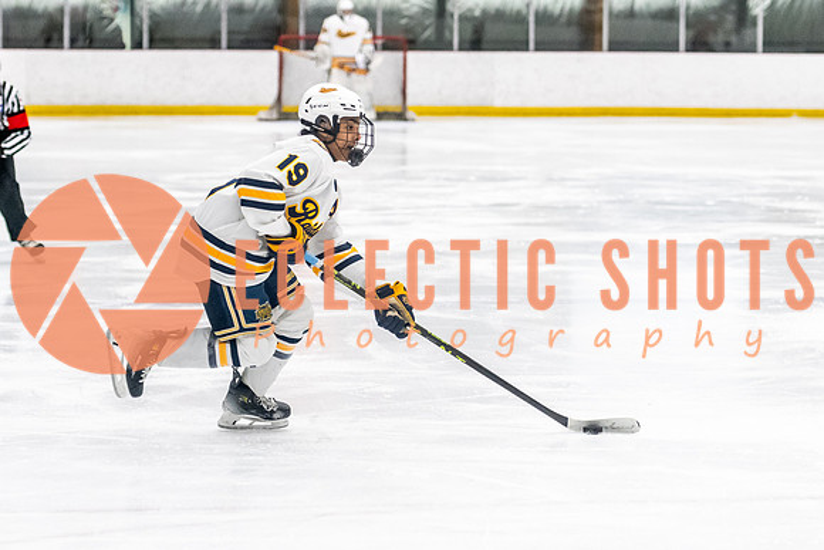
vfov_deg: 8.1
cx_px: 346
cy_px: 353
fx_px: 3858
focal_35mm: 169
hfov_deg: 12.2
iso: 3200
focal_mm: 85
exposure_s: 1/800
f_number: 2.8
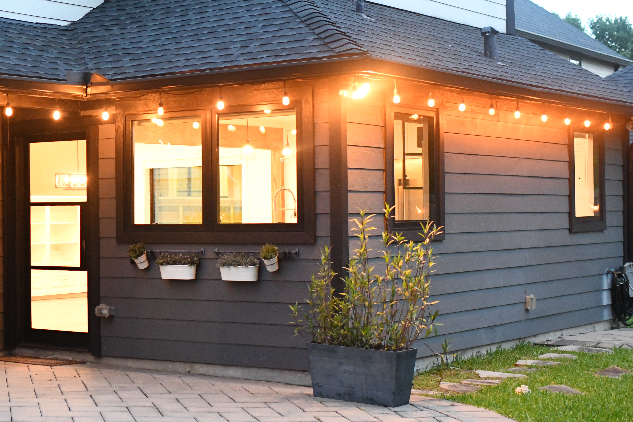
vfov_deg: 19.2
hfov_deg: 27.1
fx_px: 1248
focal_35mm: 71
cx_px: 25
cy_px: 227
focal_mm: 35
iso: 4000
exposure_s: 1/100
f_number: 2.5
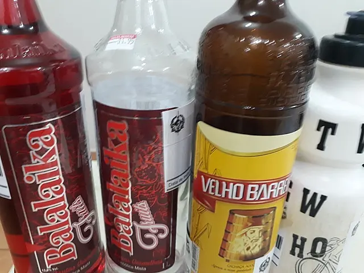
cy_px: 136
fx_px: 284
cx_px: 182
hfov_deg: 65.3
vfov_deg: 51.4
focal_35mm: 27
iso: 200
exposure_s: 1/17
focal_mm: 3.6
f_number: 1.9
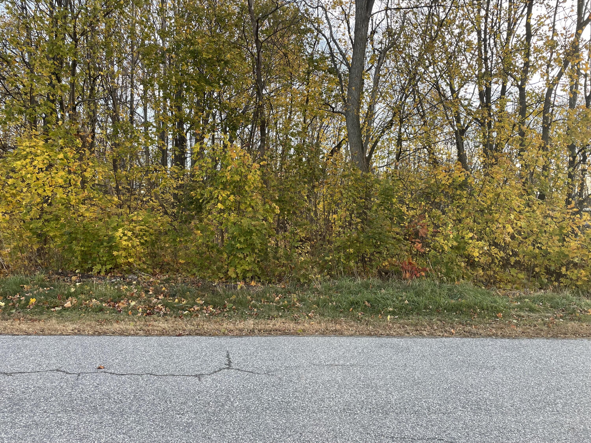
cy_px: 222
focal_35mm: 26
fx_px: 444
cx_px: 296
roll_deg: -0.2
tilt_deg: -1.9
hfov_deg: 67.3
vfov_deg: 53.1
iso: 40
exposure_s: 1/121
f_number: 1.6
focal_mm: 4.2
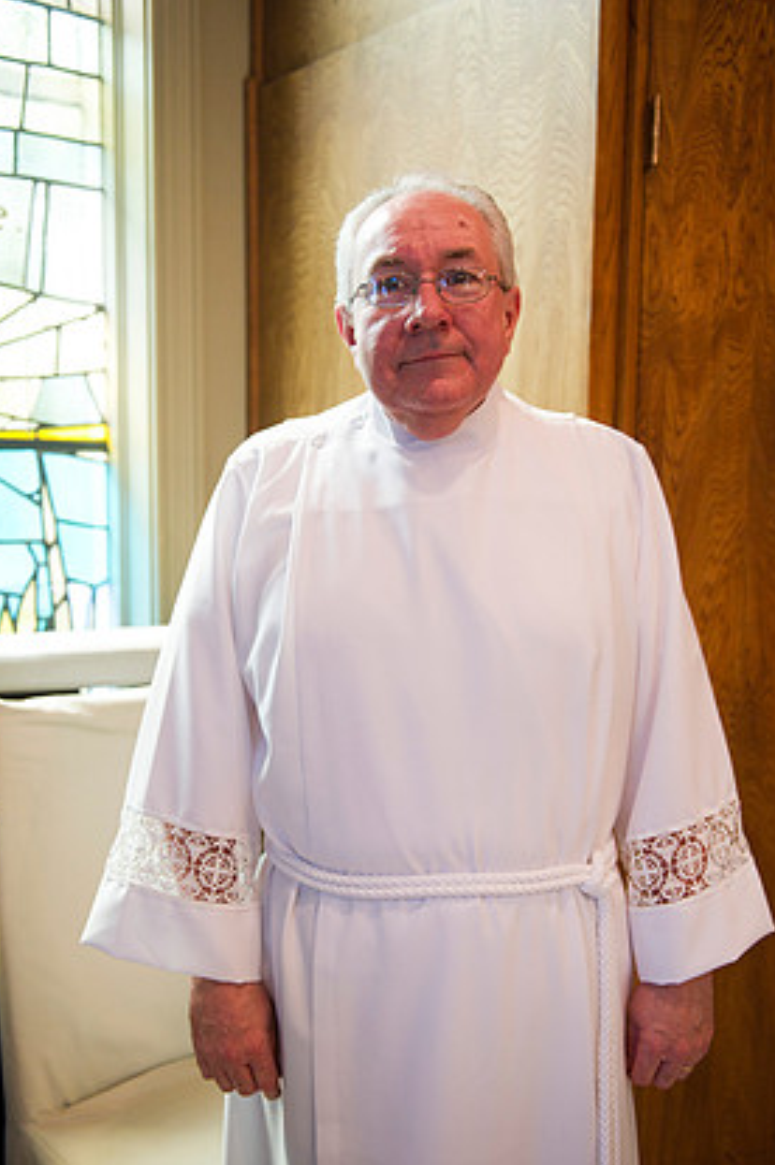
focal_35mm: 39
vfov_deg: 49.6
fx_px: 1261
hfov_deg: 34.2
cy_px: 584
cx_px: 378
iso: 2000
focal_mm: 36
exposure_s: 1/100
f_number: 2.8
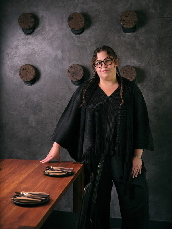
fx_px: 417
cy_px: 114
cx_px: 86
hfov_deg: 23.3
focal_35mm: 63
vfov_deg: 30.7
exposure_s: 1/160
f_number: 5.6
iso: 640
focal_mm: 80
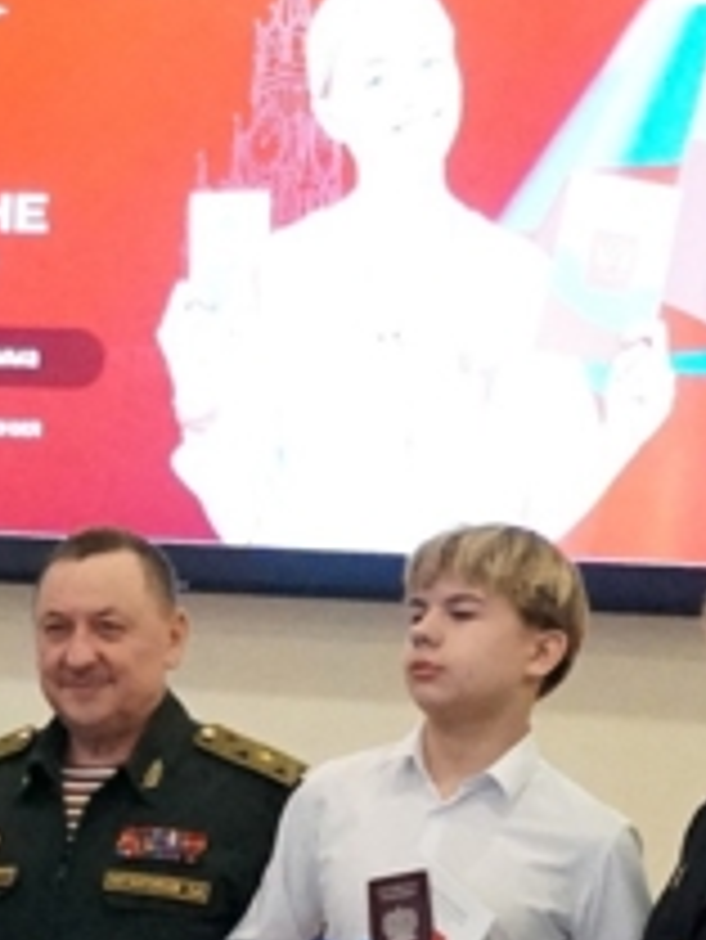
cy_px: 913
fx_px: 4638
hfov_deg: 8.6
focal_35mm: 171
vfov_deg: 11.5
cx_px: -112
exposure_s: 1/125
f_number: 4.5
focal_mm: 33
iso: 6400
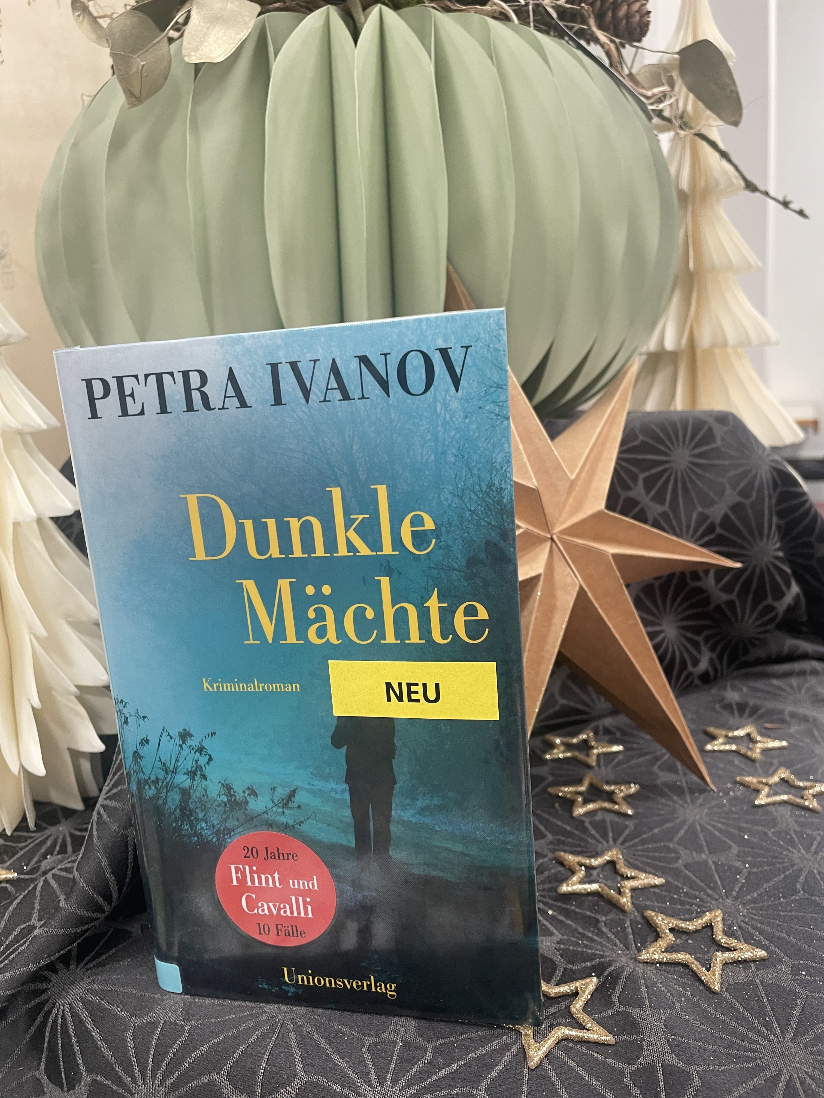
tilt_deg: -10.8
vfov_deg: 67.3
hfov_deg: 53.1
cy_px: 549
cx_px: 412
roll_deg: +4.6
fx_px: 825
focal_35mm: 26
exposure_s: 1/98
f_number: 1.6
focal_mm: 4.2
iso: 125
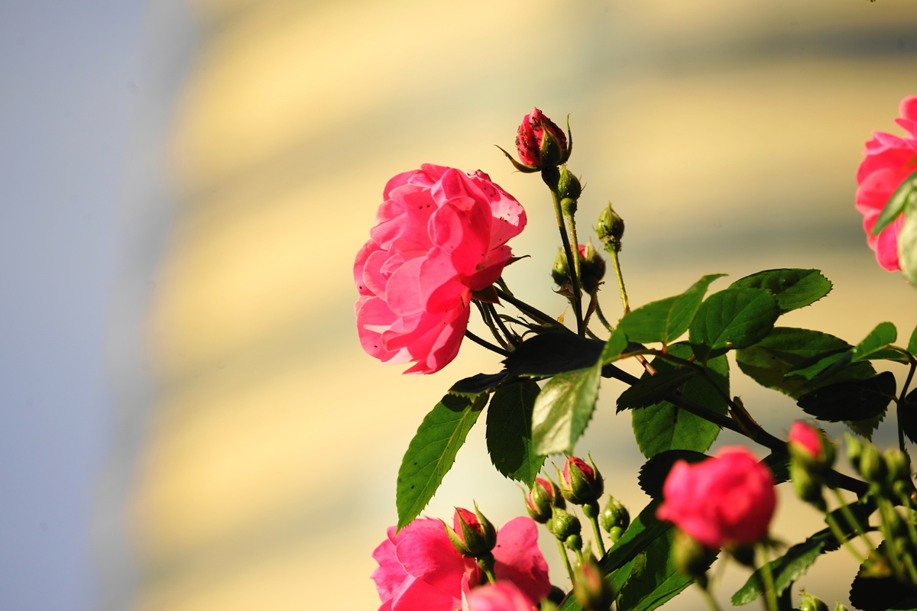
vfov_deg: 4.6
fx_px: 7641
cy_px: 306
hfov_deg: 6.9
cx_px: 458
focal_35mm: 300
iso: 100
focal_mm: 300
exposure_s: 1/400
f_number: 8
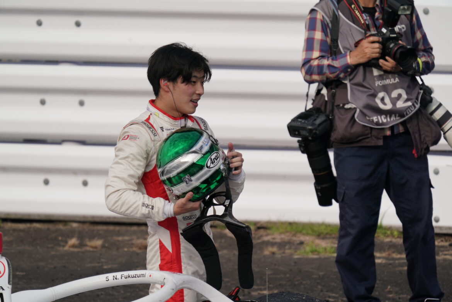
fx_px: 10554
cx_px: 226
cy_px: 151
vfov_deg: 1.6
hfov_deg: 2.5
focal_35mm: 840
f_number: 9
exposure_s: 1/400
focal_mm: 840
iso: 250
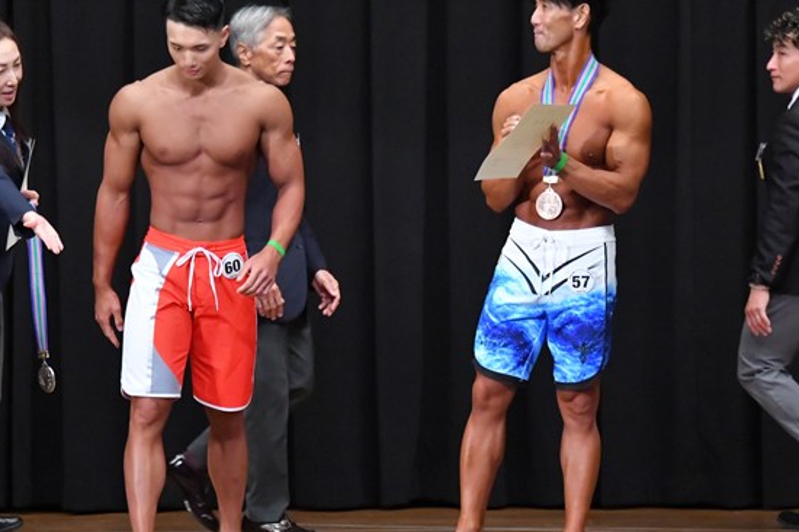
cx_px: 301
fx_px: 6787
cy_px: 282
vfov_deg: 4.5
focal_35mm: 306
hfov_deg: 6.7
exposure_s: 1/400
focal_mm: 145
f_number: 5.6
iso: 8000
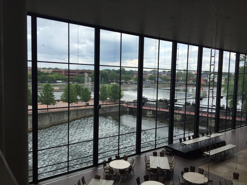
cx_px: 124
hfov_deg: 61.7
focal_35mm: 29
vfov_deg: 48.2
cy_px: 92
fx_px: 207
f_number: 2.2
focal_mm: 4.15
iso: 32
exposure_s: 1/1068
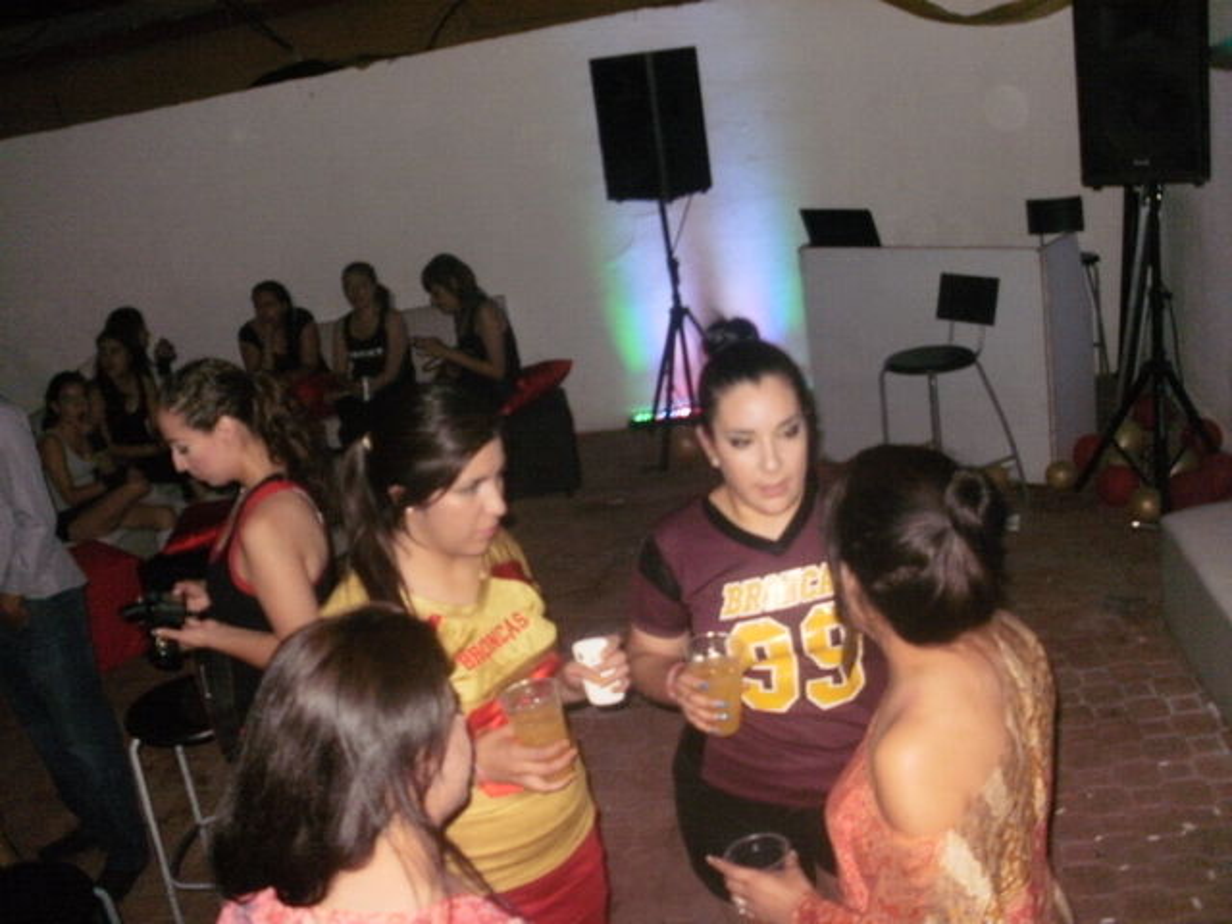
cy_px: 462
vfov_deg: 39.7
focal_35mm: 36
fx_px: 1281
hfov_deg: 51.4
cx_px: 616
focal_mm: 6.3
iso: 320
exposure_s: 1/30
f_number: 3.5
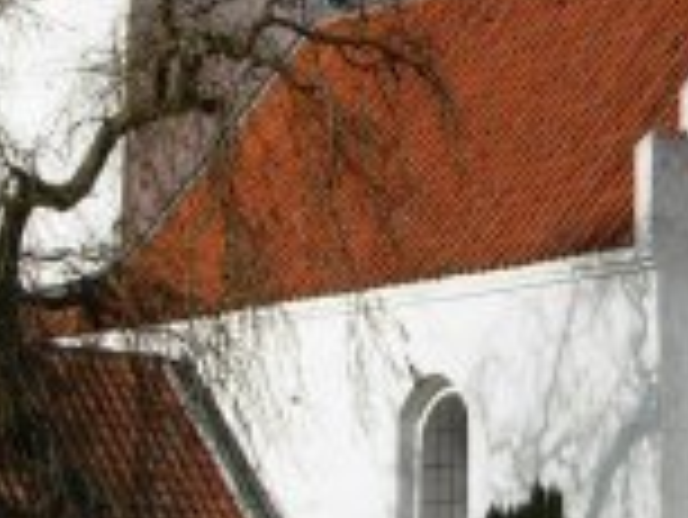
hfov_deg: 19.3
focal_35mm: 100
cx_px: 605
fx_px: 1989
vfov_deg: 14.7
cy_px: 101
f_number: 6.8
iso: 50
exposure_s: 1/362
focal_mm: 7.5
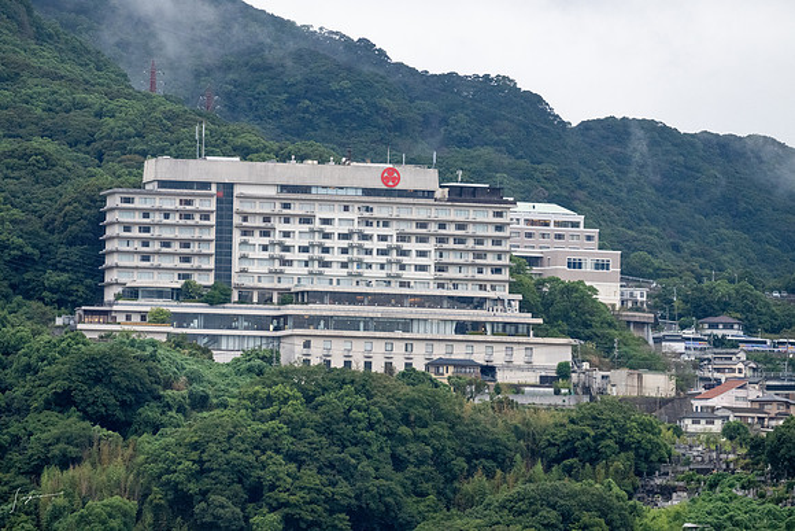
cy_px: 266
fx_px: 8835
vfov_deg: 3.4
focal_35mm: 400
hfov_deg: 5.2
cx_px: 398
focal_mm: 400
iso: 5000
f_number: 8
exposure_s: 1/640
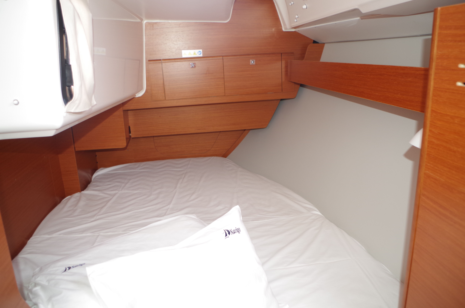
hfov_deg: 67.5
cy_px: 154
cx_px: 232
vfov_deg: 47.7
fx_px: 348
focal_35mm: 27
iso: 400
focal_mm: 18
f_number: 3.5
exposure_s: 1/20
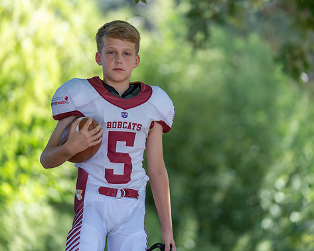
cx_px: 143
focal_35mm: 212
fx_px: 1969
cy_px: 114
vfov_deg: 7.3
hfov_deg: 9.1
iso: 160
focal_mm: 170
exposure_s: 1/320
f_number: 2.8
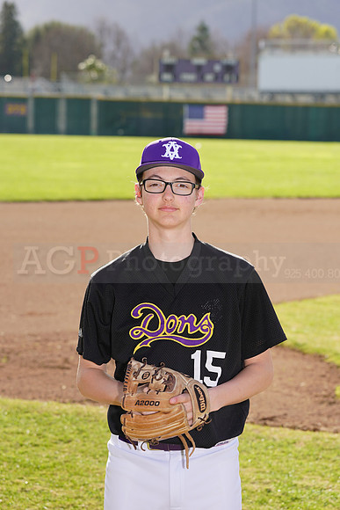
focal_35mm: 141
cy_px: 255
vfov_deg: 14.5
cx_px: 170
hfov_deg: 9.7
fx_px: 1996
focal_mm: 141
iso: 100
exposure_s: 1/200
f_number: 8
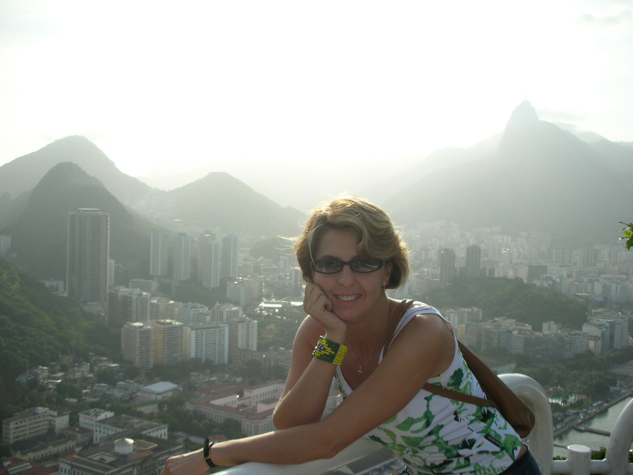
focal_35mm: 46
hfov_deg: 41.2
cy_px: 238
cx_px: 316
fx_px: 841
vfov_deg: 31.5
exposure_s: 1/129
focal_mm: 7.7
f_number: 9.9
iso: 71
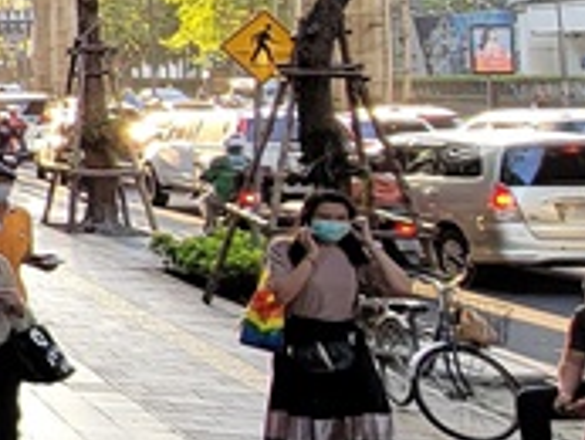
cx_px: -862
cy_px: 17
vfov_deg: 19.2
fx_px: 1268
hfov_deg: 14.6
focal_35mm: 75
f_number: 2.2
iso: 64
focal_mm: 2.2
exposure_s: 1/60
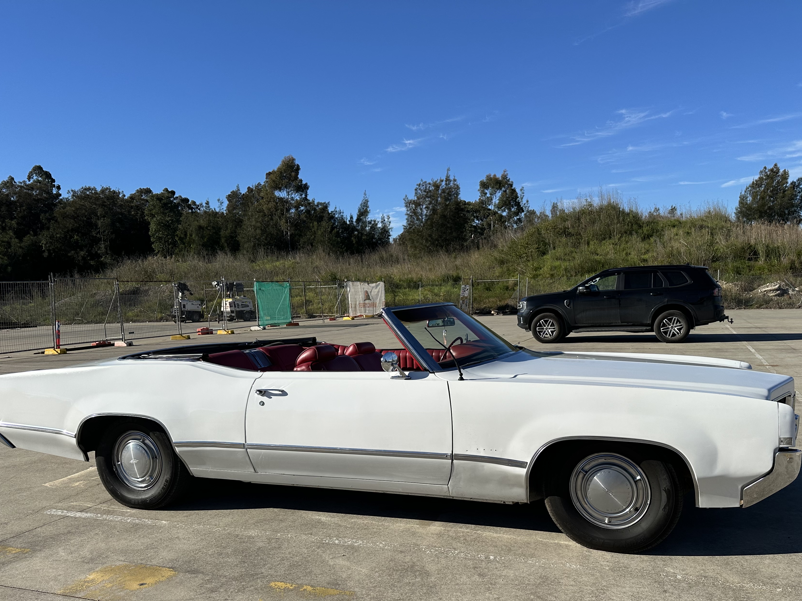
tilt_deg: -6.0
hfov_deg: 61.6
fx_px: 672
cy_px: 363
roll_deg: +2.7
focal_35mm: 29
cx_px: 433
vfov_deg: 47.9
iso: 80
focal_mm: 6.86
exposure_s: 1/6623
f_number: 1.78
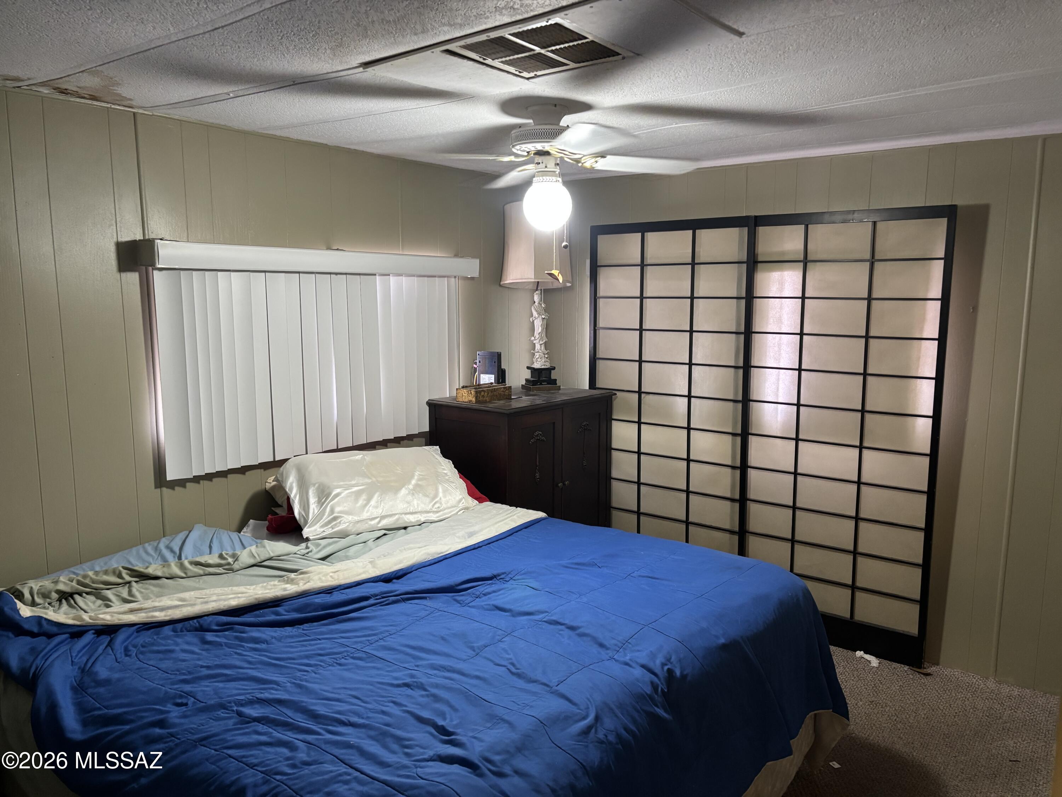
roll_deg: -0.1
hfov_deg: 67.3
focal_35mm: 26
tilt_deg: -7.9
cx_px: 531
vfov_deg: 53.1
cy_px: 398
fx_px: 798
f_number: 1.6
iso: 320
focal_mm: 5.96
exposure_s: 1/60
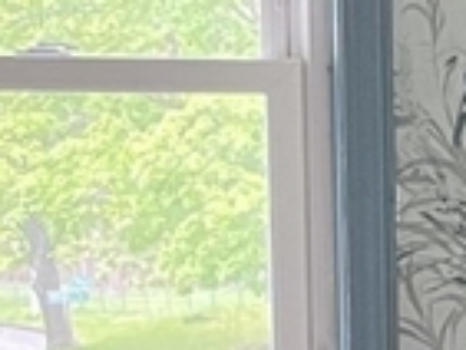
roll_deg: -1.1
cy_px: 485
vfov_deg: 7.8
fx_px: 2546
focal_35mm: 189
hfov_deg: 9.9
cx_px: 830
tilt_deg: -8.4
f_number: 1.6
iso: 500
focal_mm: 5.1
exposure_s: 1/60
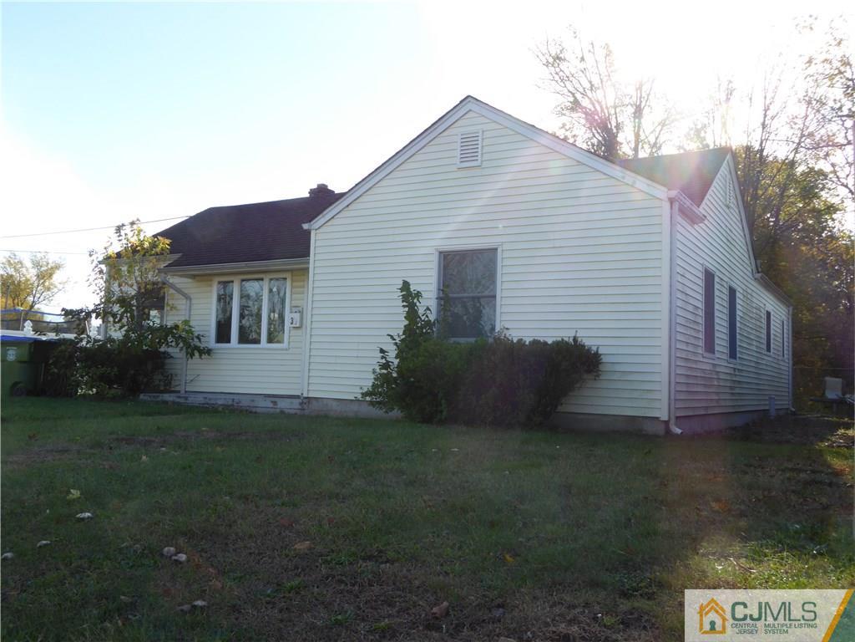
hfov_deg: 58.4
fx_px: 766
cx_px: 428
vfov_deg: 45.4
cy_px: 321
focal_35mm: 31
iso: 100
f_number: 5.6
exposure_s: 1/125
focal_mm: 5.4
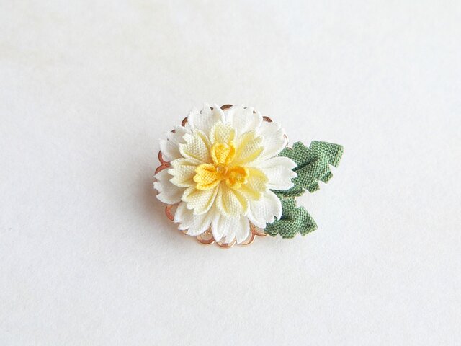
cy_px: 173
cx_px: 230
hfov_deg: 17.1
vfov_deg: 12.9
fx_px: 1532
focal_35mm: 115
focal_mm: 15.2
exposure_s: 1/15
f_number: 2.8
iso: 80
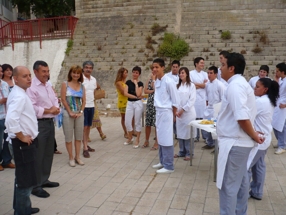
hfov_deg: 52.6
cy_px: 108
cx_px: 143
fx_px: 289
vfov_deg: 40.7
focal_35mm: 35
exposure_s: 1/200
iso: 100
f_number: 2.8
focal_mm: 5.8
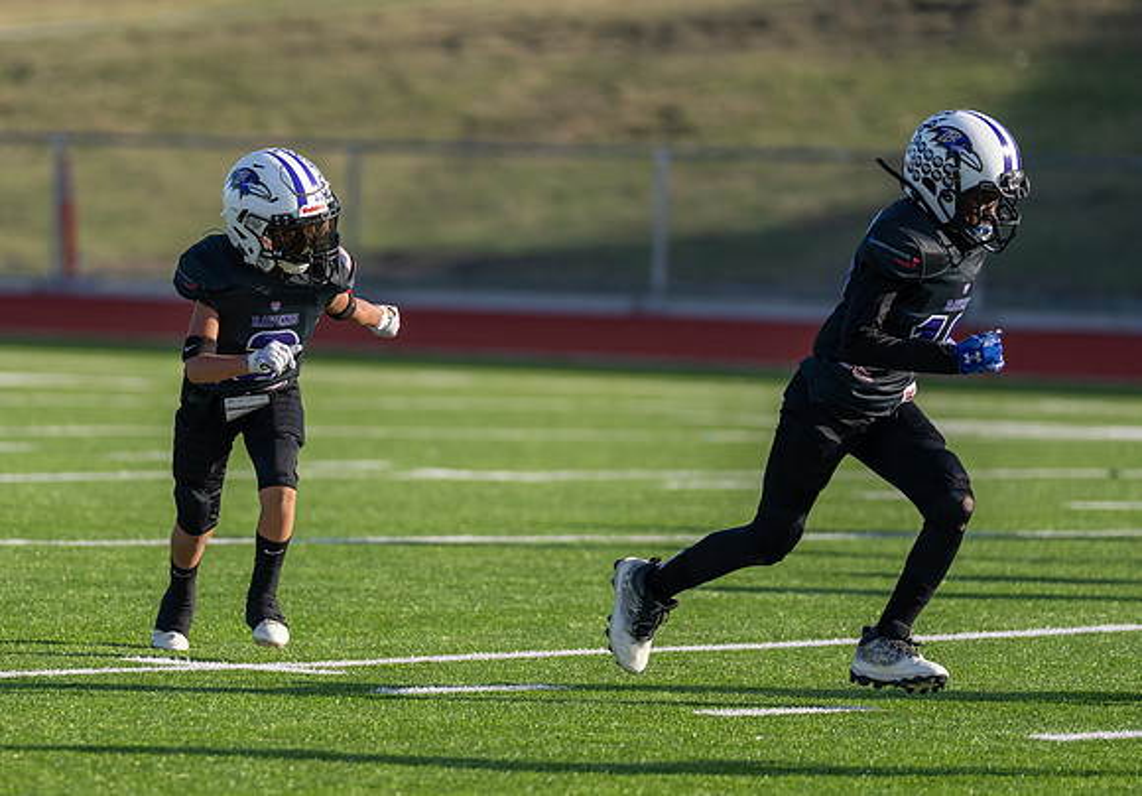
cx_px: 350
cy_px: 380
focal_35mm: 329
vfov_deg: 4.3
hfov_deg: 6.2
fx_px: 10571
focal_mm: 200
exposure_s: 1/2000
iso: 200
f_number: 2.8
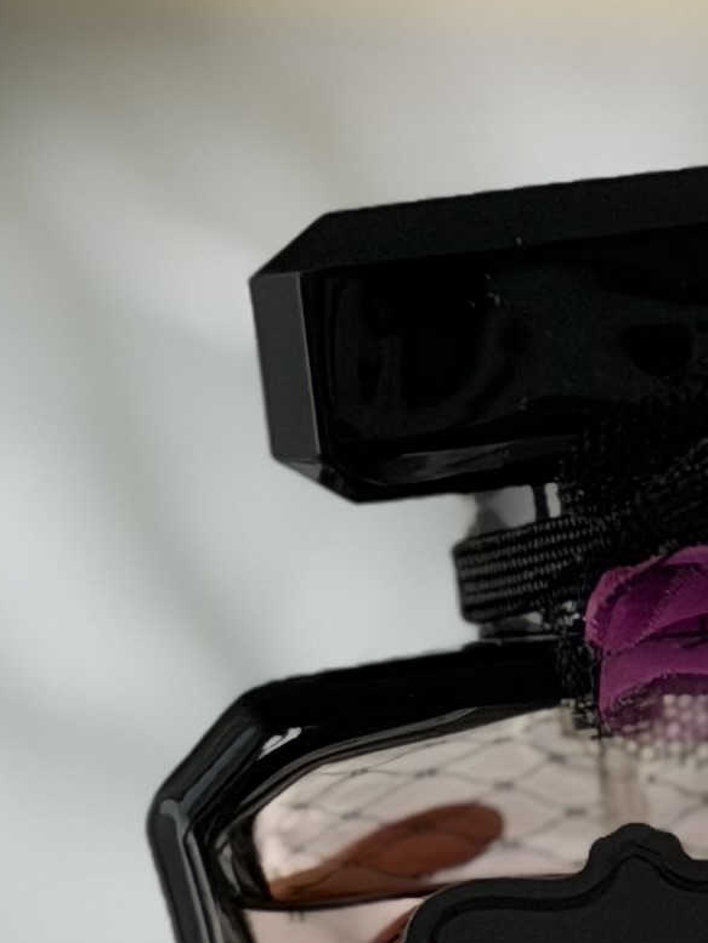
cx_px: 757
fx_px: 6789
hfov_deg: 5.9
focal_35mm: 249
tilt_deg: -54.6
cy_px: 493
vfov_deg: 8.0
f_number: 1.78
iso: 64
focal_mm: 6.76
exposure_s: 1/396
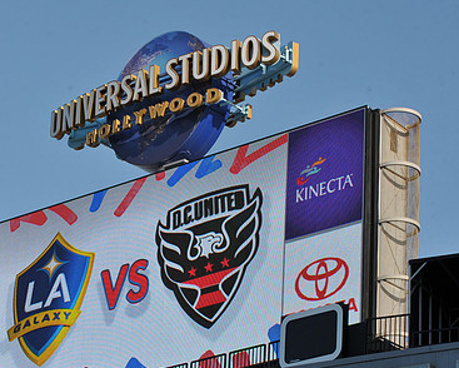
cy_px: 233
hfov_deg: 11.8
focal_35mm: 163
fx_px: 2215
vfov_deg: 9.5
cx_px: 123
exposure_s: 1/400
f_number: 10
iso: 200
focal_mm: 110
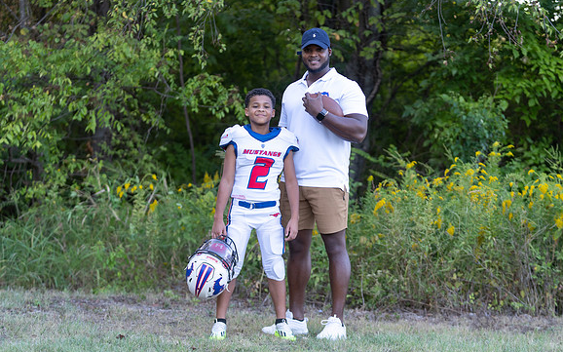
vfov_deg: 15.0
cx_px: 311
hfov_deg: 23.8
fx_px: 1335
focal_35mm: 87
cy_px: 174
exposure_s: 1/320
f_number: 2.8
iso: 320
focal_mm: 77
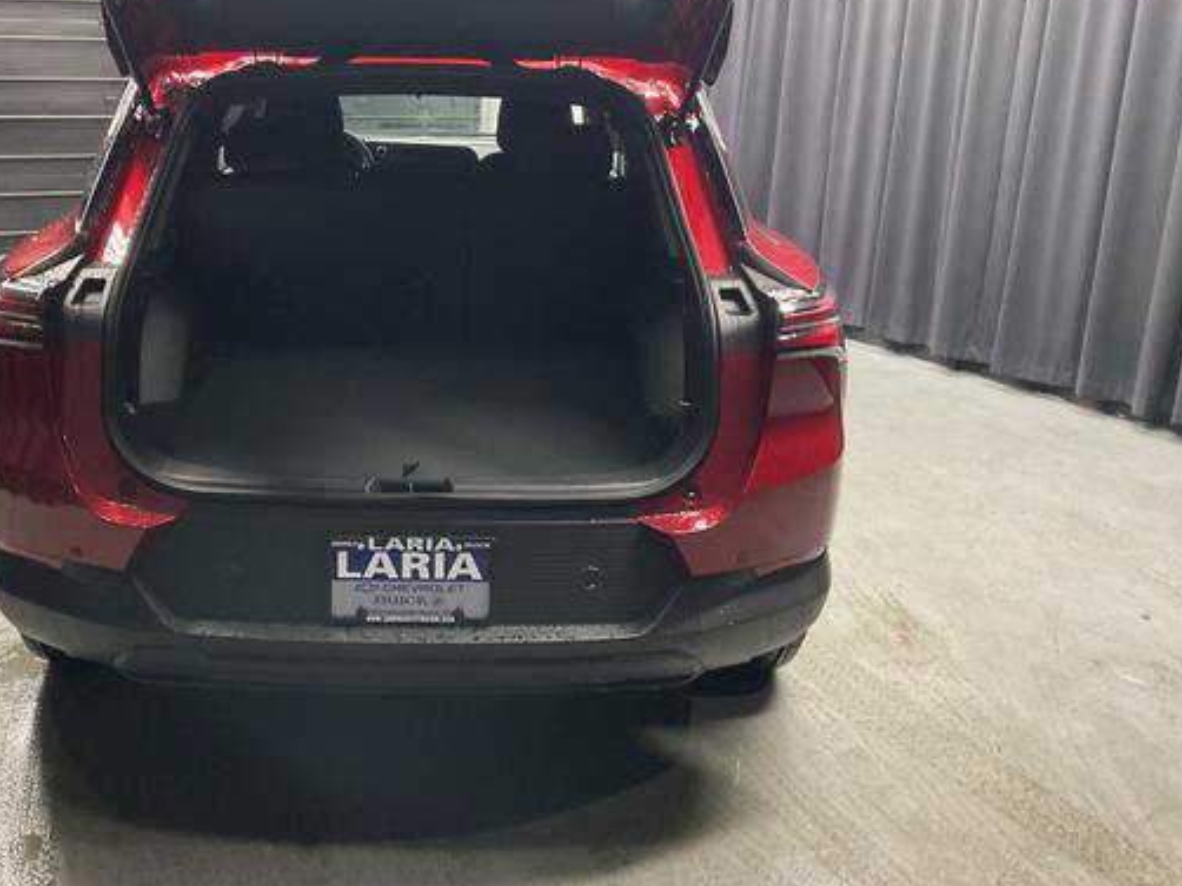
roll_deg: -1.8
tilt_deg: -16.8
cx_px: 438
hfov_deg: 49.6
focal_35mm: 37
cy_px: 417
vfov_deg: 38.6
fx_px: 1263
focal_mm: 3
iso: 200
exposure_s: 1/60
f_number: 1.8
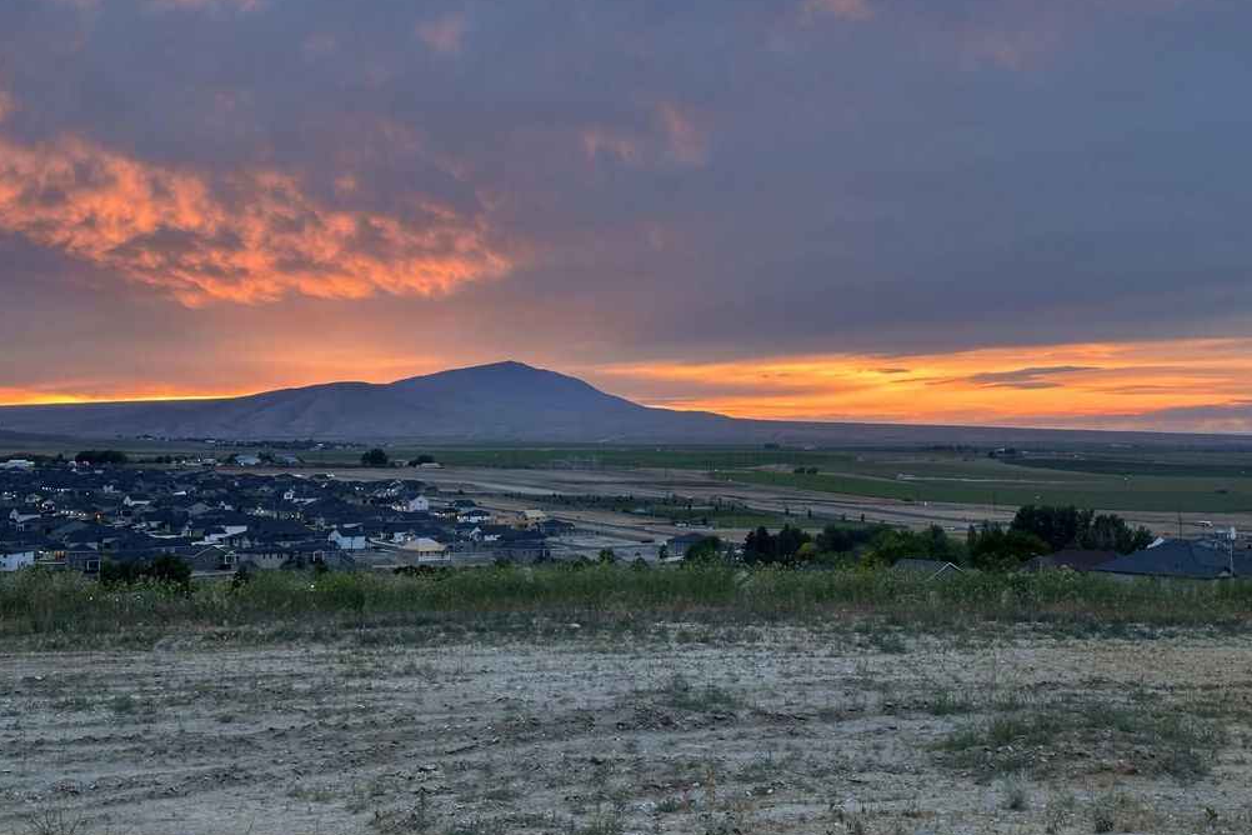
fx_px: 1774
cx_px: 635
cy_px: 371
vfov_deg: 26.5
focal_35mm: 51
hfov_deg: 38.9
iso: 80
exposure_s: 1/70
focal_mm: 6.86
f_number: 1.78
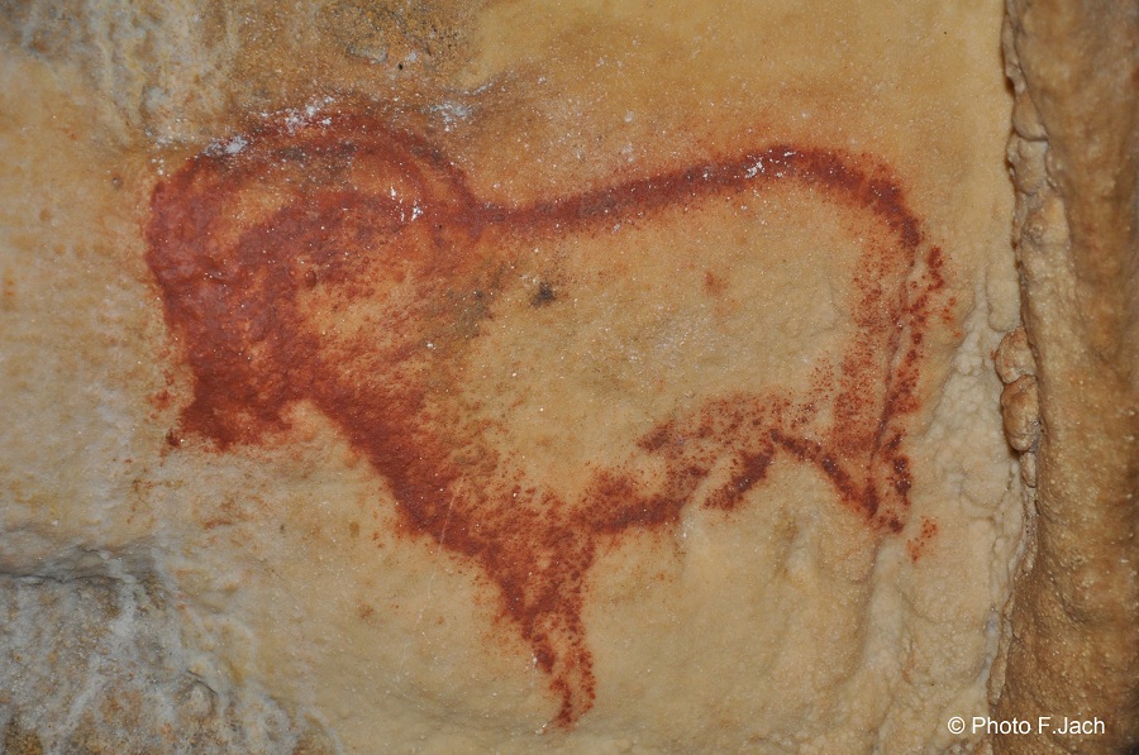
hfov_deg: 19.5
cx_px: 570
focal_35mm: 105
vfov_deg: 13.0
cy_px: 378
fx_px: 3317
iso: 800
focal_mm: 70
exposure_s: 1/60
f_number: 5.3
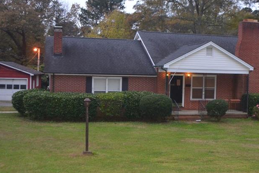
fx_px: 360
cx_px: 154
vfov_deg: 27.0
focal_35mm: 50
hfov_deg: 39.5
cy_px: 75
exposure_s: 1/60
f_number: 3.8
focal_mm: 20
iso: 640
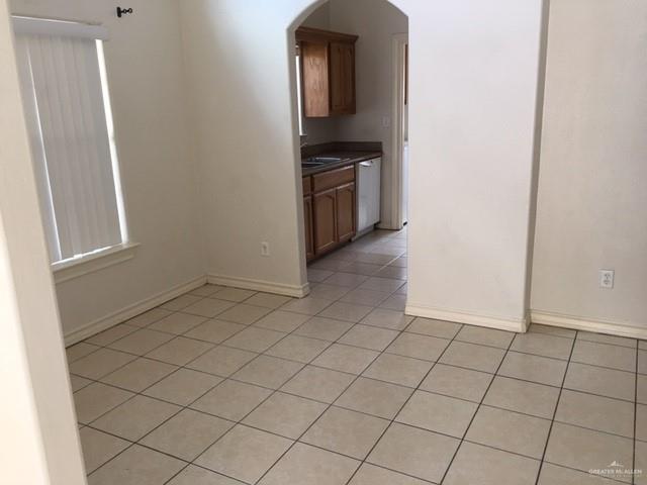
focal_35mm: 29
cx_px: 324
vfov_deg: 48.2
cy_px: 242
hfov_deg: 61.7
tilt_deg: -13.0
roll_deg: +1.5
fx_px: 542
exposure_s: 1/30
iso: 32
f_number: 2.2
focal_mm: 4.15
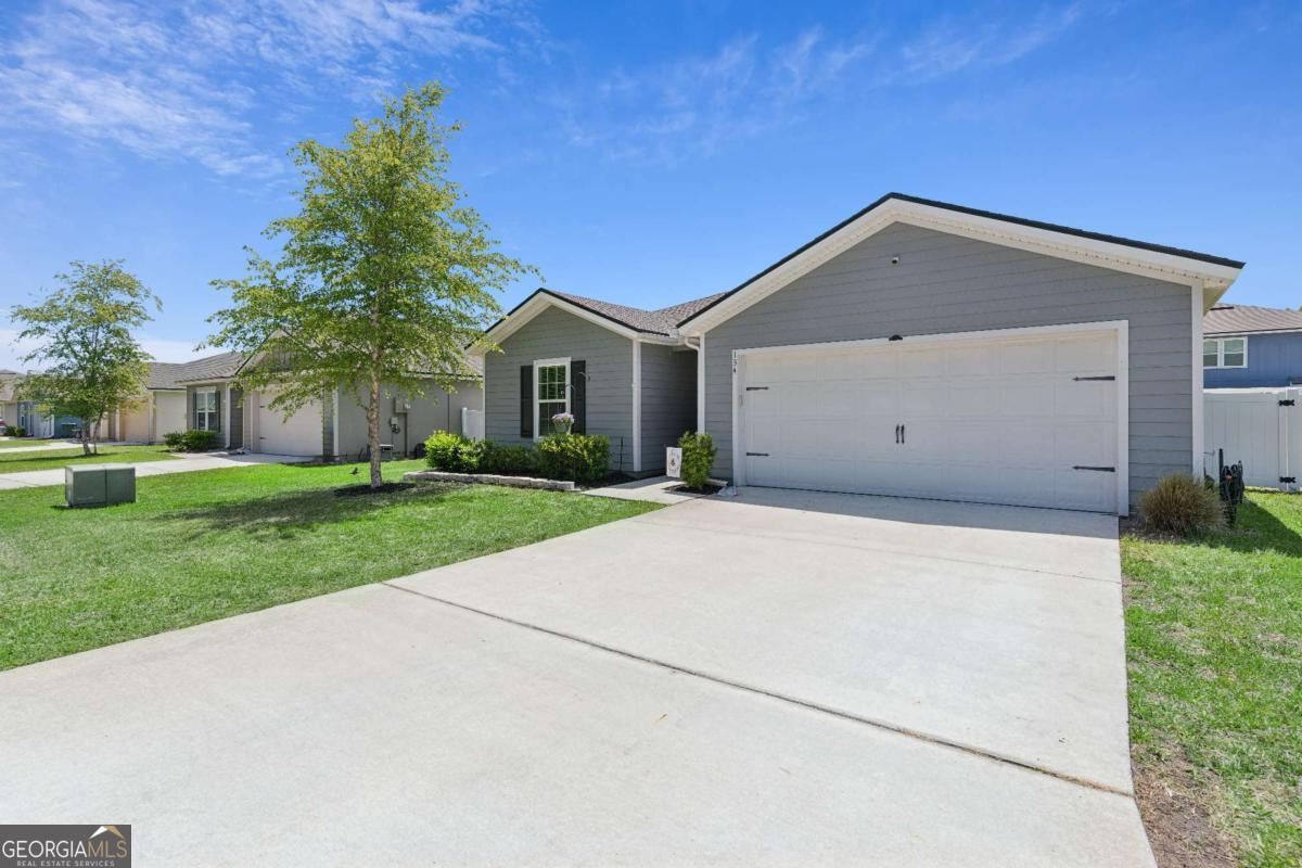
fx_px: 615
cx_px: 651
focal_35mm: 17
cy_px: 434
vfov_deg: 70.4
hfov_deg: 93.3
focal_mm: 17
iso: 250
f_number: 8
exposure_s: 1/250
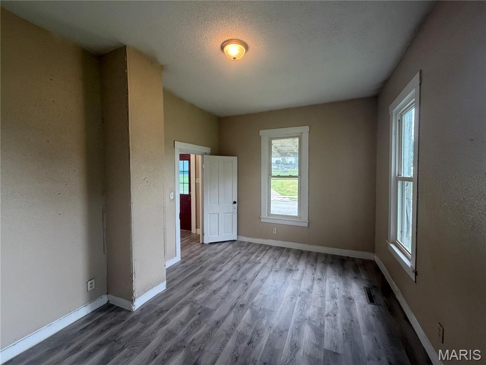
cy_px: 182
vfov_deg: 85.7
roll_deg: +0.2
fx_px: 197
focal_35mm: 14
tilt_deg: -2.2
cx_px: 243
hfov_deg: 102.1
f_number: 2.2
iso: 320
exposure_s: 1/120
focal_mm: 2.22
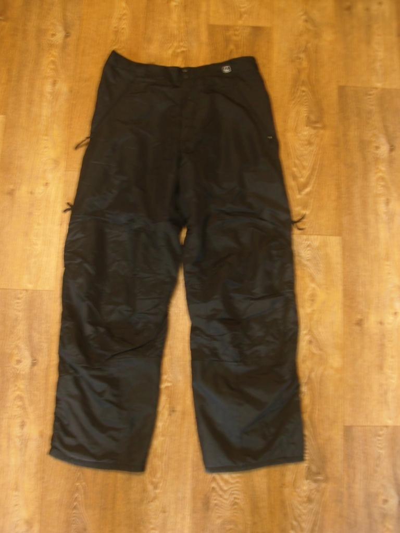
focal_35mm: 36
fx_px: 555
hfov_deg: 39.7
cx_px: 200
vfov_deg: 51.4
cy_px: 266
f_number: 2.8
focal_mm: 6.3
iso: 200
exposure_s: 1/5
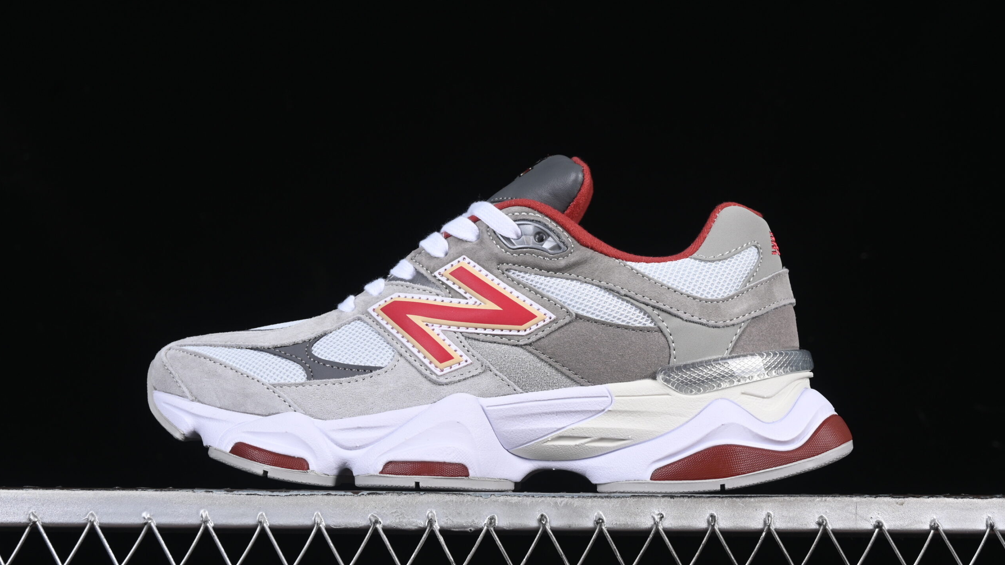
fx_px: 2105
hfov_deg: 26.9
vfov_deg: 15.3
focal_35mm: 79
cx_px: 503
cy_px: 281
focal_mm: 50
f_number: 8
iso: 160
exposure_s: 1/80
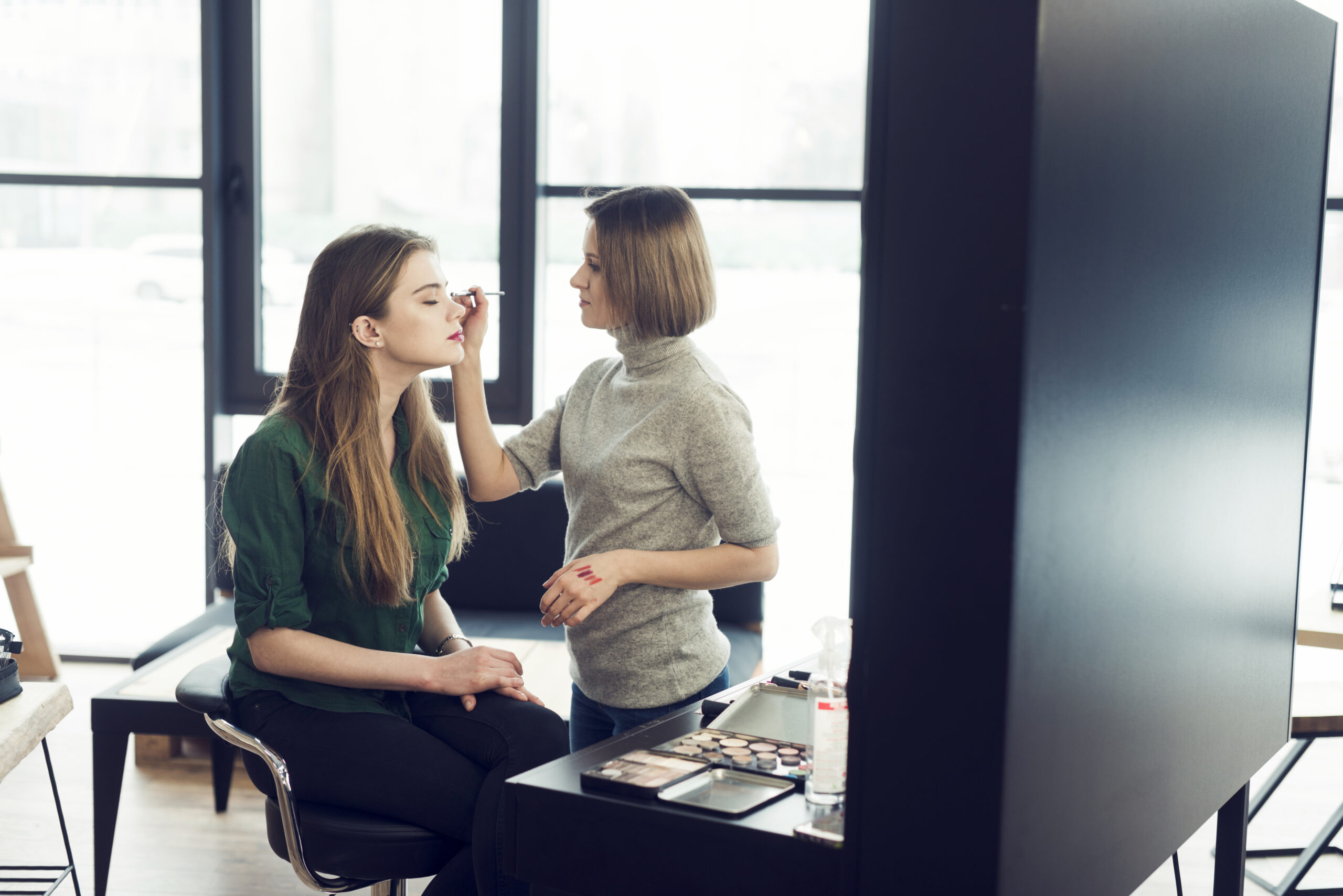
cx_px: 672
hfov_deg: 39.6
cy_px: 448
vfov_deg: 27.0
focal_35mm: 50
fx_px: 1866
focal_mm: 50
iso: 320
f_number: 2.8
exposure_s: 1/160
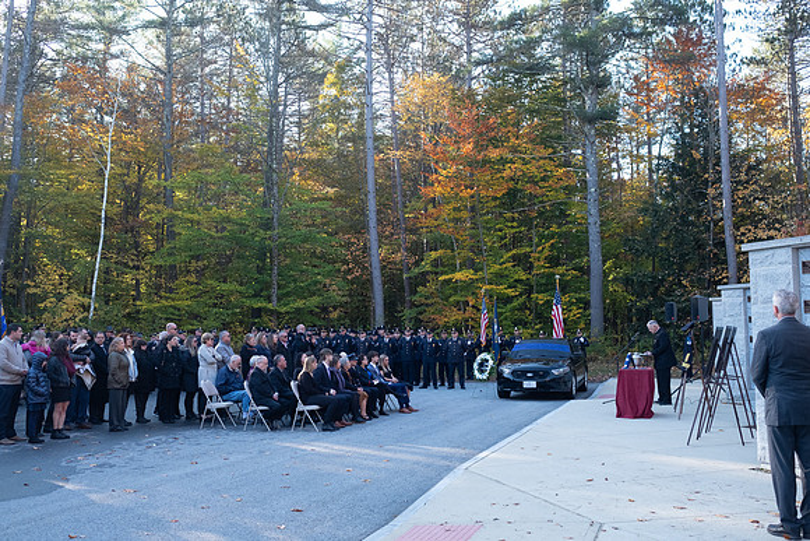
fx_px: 788
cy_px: 270
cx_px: 405
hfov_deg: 54.4
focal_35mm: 35
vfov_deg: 37.9
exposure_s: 1/640
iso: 800
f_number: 3.2
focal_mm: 23
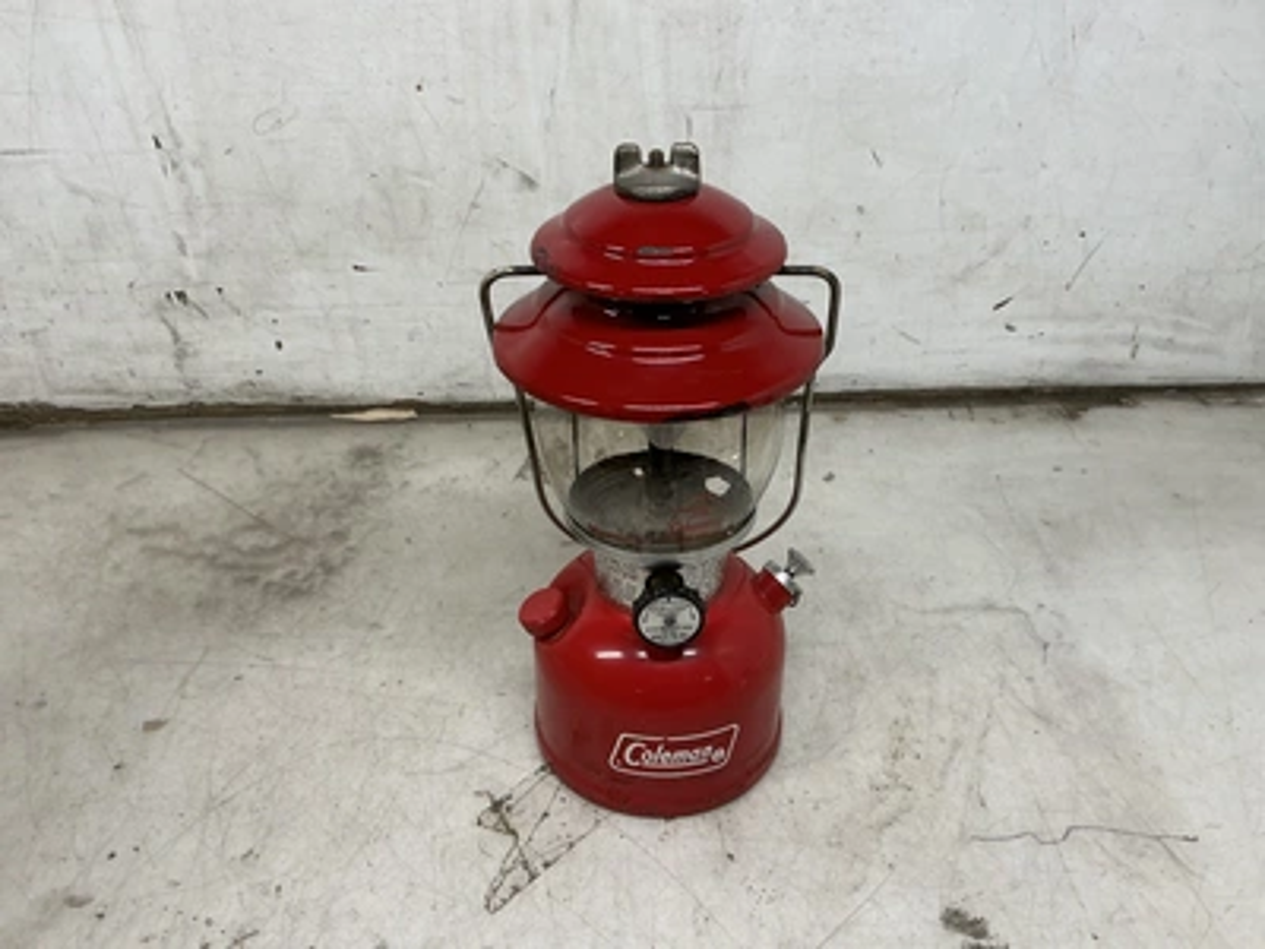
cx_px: 632
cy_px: 474
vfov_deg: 49.7
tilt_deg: -32.3
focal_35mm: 28
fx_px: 1023
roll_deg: -0.5
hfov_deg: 63.4
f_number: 1.8
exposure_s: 1/120
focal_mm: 3
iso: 40
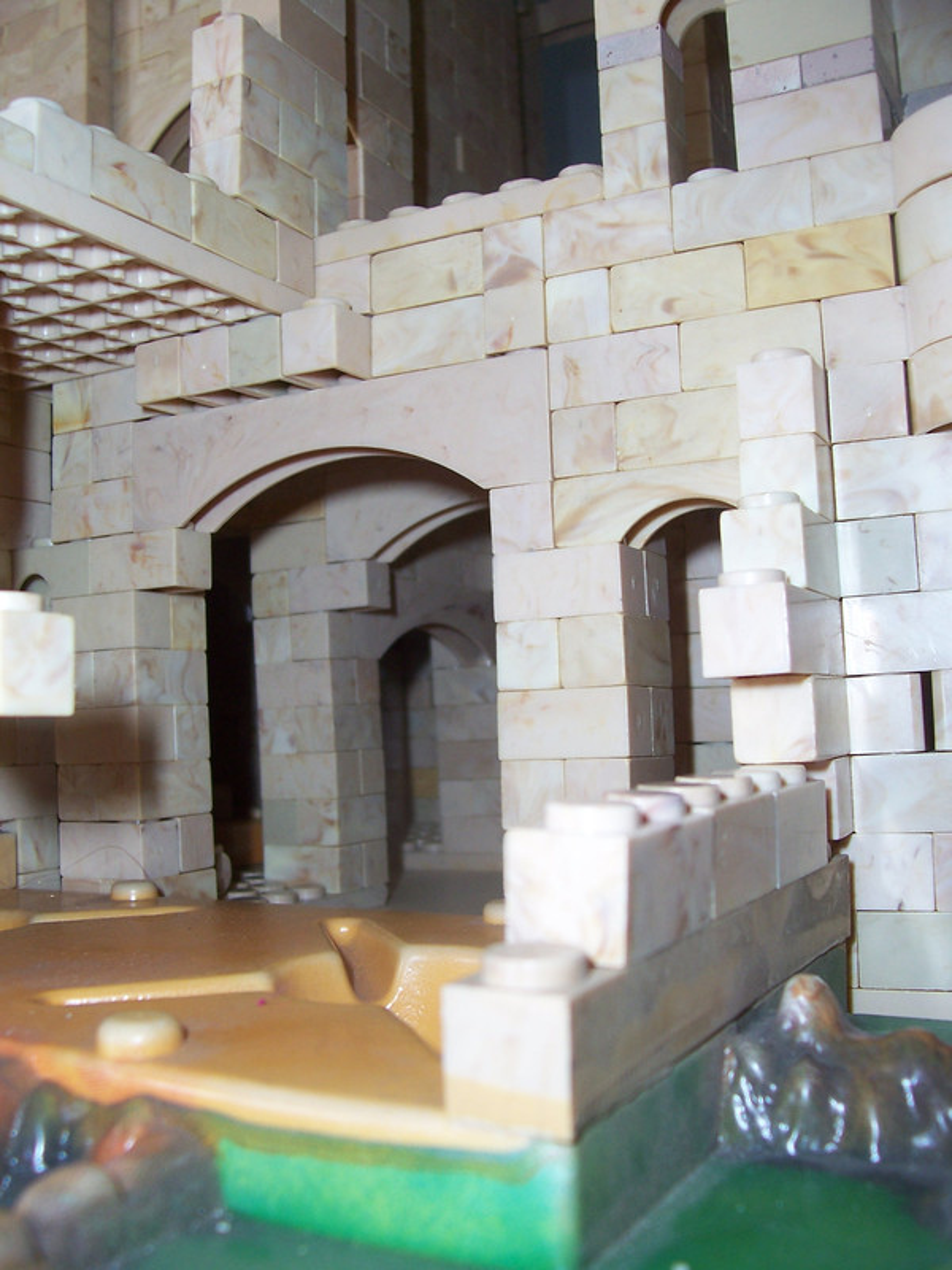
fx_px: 1247
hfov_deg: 41.8
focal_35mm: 34
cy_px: 635
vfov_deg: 54.0
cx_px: 476
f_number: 2.7
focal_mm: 5.6
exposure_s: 1/60
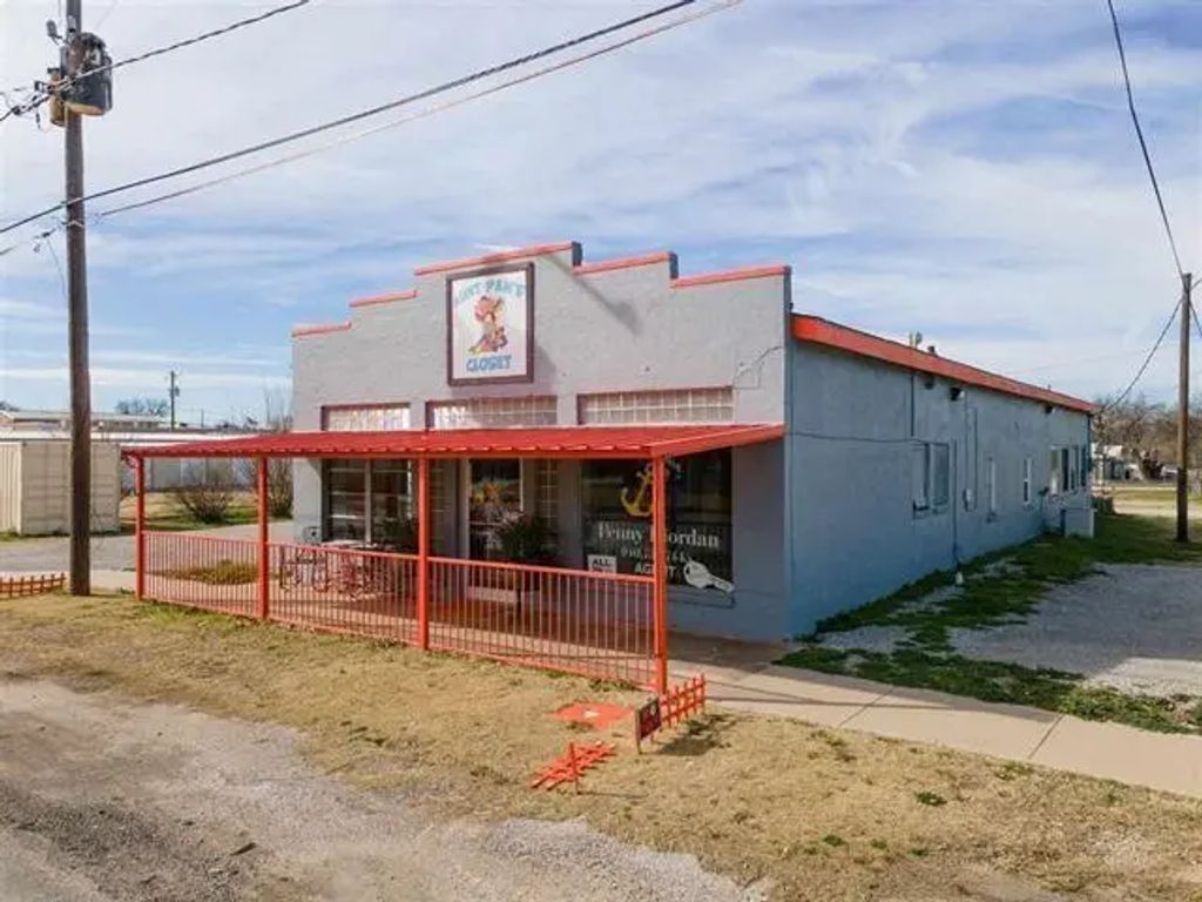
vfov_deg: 56.8
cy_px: 451
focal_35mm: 24
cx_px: 601
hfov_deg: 71.6
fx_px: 833
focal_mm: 4.5
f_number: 2.8
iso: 100
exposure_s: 1/40
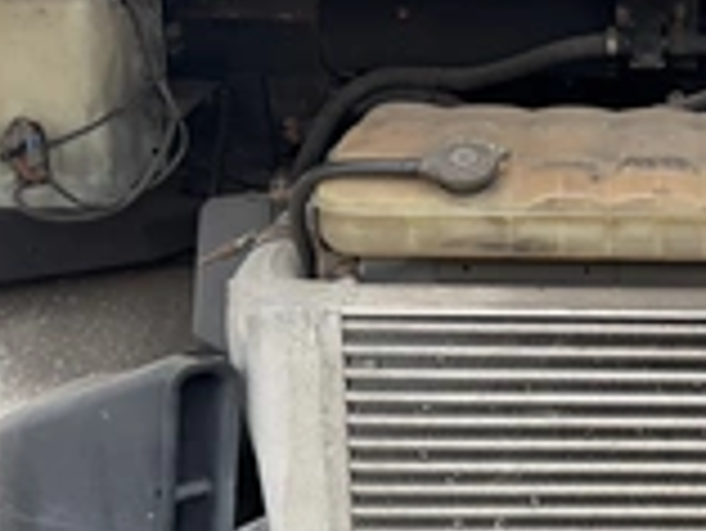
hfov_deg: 29.7
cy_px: 252
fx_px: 1245
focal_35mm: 61
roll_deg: -1.7
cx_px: 693
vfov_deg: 24.1
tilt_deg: -14.3
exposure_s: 1/197
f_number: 1.78
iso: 125
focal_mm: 6.76
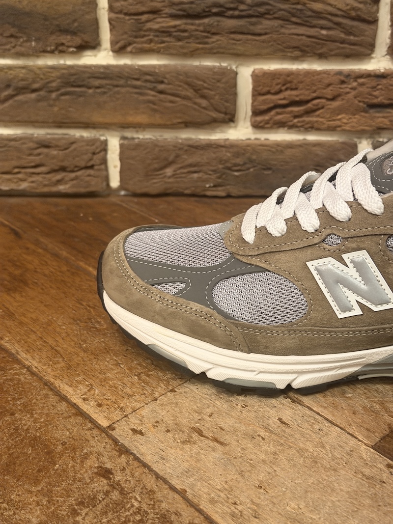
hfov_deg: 30.3
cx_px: 196
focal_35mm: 48
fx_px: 727
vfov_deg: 39.7
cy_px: 262
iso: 500
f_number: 1.78
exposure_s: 1/30
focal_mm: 6.76
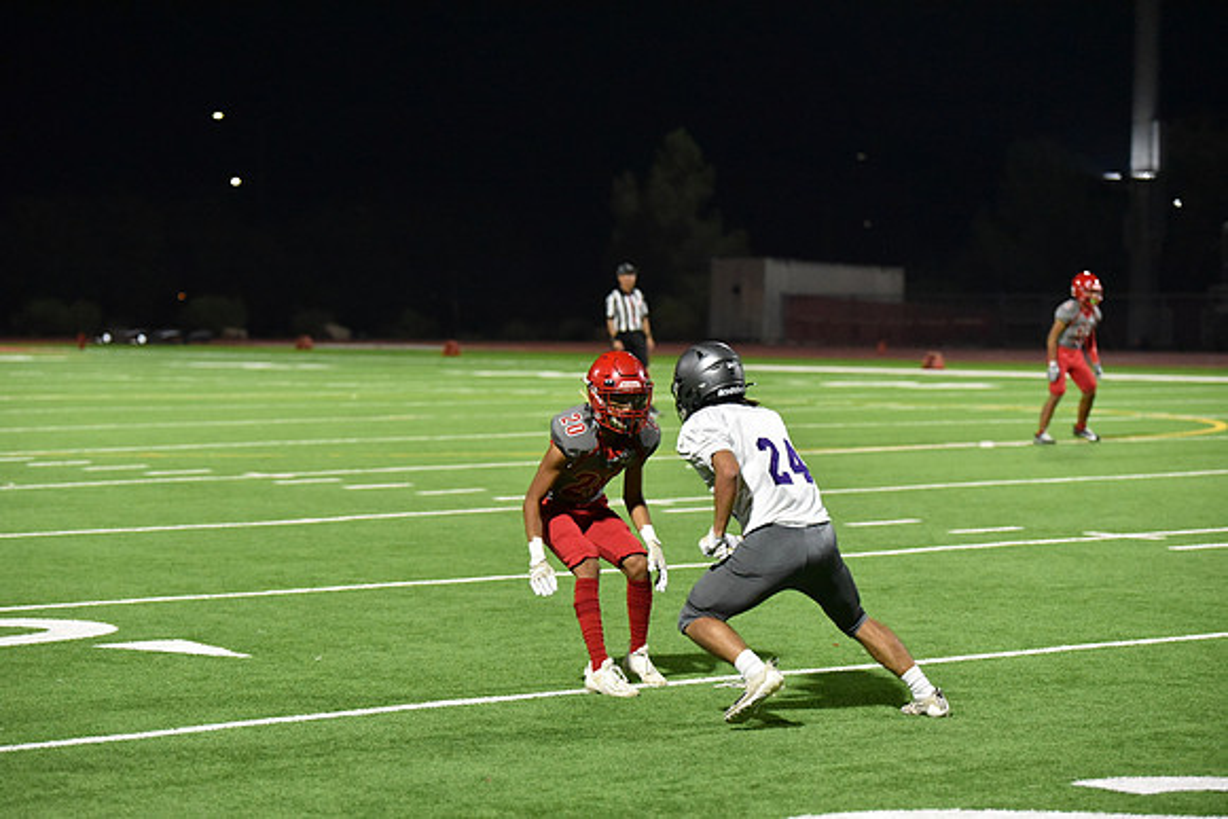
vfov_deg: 12.5
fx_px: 3753
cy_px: 410
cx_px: 614
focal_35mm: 110
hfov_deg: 18.6
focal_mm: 110
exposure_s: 1/1000
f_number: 2.8
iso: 9000
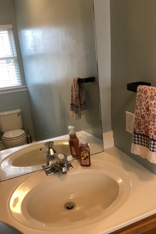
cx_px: 70
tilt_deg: -18.3
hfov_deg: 39.9
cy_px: 115
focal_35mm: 33
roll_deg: +2.4
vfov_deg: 57.2
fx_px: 214
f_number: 2.4
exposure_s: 1/40
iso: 250
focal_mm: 3.3
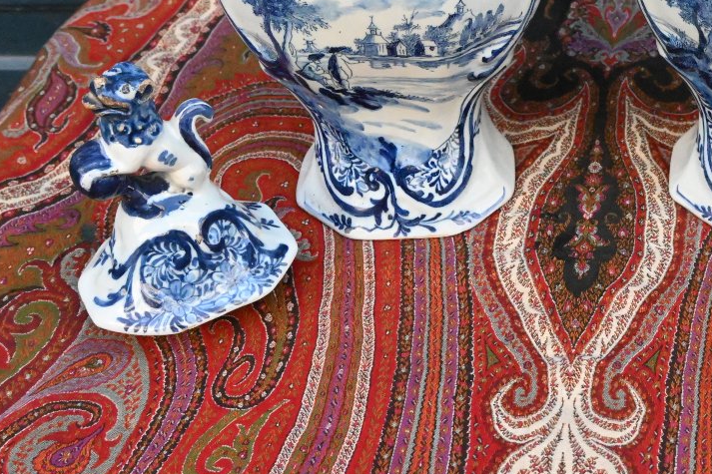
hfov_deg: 30.5
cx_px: 562
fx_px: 1274
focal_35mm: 64
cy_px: 144
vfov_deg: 21.0
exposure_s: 1/4000
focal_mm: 25.5
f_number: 6.3
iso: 12800
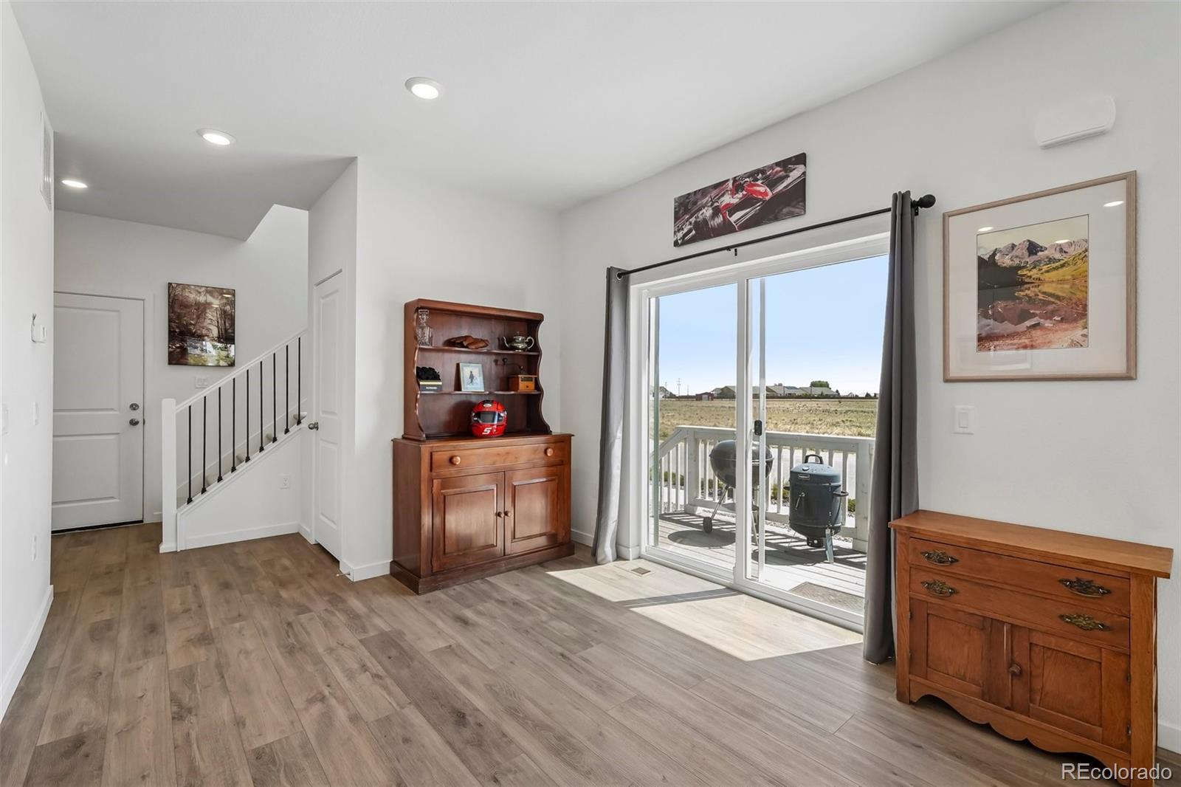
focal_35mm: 15
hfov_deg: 100.4
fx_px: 492
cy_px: 394
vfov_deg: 77.3
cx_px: 590
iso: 800
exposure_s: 1/25
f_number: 8
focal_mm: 10
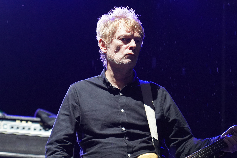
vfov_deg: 8.4
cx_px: 131
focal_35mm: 163
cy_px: 103
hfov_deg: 12.6
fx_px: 1073
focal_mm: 105
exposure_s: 1/160
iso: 3200
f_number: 4
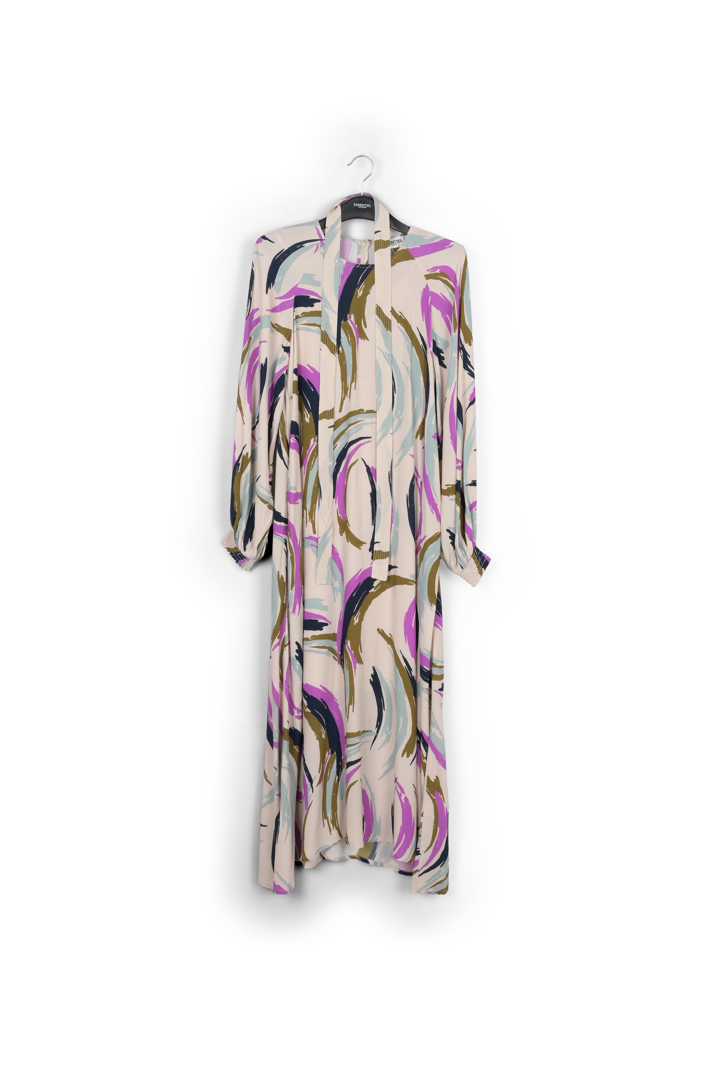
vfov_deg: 51.9
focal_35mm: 37
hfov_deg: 35.9
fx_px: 1118
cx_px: 362
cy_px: 544
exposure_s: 1/125
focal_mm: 37
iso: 100
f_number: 13
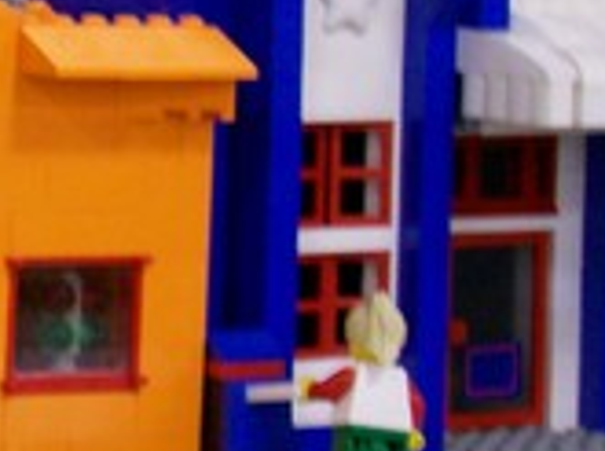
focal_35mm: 206
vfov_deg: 7.2
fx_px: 3593
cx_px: -535
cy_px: 15
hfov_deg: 9.1
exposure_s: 1/8
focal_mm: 8.7
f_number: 3.2
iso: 160
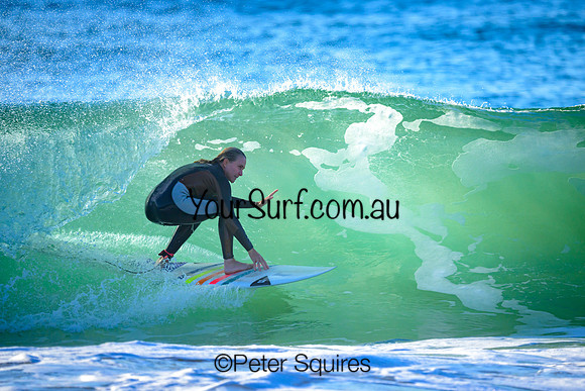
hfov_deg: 2.6
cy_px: 196
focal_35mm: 800
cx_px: 292
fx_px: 13002
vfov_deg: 1.7
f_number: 6.3
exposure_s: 1/2000
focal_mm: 800
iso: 560
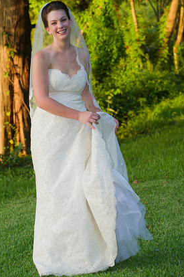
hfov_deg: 10.9
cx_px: 87
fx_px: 968
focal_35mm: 126
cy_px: 134
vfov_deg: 16.3
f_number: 5.6
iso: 400
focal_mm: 116
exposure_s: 1/125
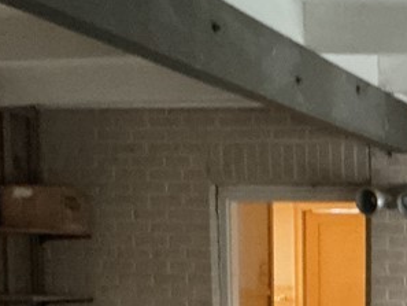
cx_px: 510
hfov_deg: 18.4
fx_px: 1176
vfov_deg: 14.1
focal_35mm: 100
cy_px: 428
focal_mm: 3
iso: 500
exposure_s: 1/30
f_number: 1.8
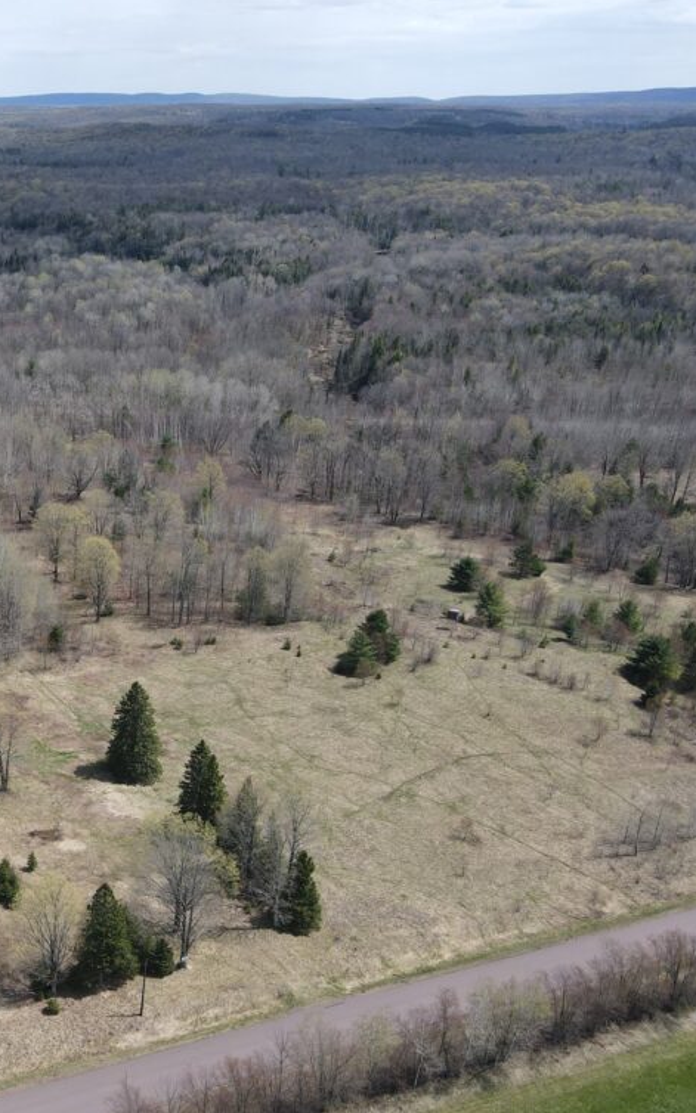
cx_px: -48
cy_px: 558
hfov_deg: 31.7
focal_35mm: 36
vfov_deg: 54.0
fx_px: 1093
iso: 110
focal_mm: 4.5
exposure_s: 1/500
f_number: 2.8
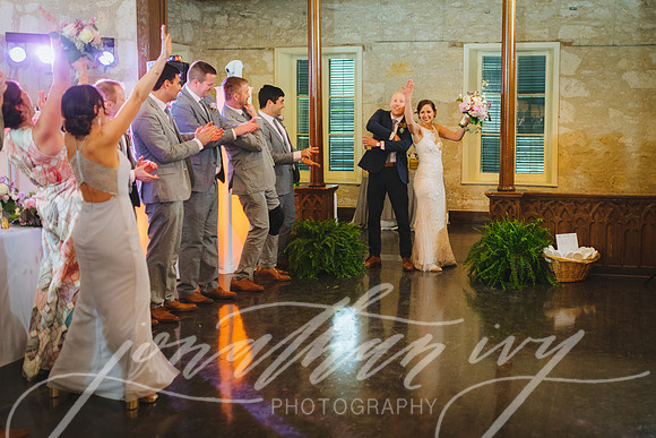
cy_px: 191
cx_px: 427
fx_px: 856
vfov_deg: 28.6
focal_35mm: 47
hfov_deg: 41.5
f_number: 2
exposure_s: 1/200
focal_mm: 35
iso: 1250
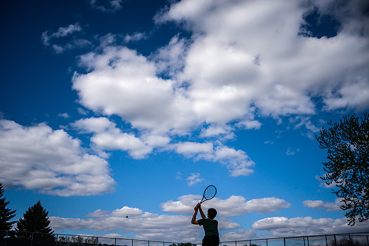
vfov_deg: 36.5
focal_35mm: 36
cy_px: 127
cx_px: 178
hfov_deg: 52.5
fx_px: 374
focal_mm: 35
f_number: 8
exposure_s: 1/1600
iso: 400
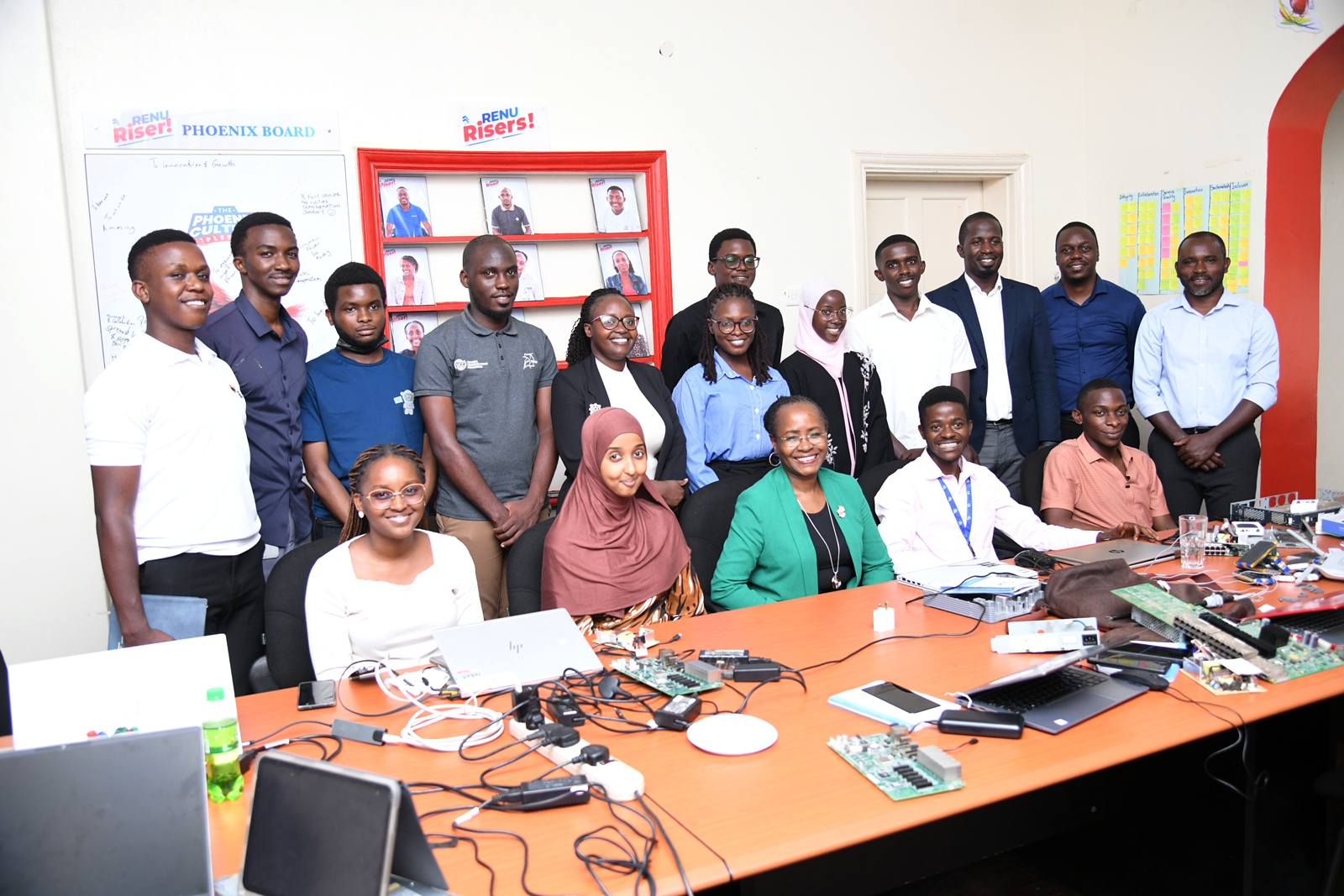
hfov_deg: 61.9
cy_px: 448
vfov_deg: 43.6
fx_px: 1120
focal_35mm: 30
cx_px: 672
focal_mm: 30
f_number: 4
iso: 1250
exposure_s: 1/200
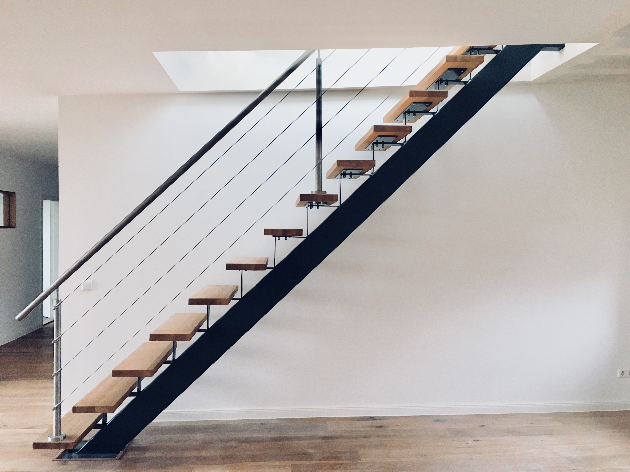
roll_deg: -0.3
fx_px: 528
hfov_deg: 61.7
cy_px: 236
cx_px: 315
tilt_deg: +0.6
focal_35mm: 29
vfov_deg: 48.2
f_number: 2.2
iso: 64
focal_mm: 4.15
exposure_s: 1/33
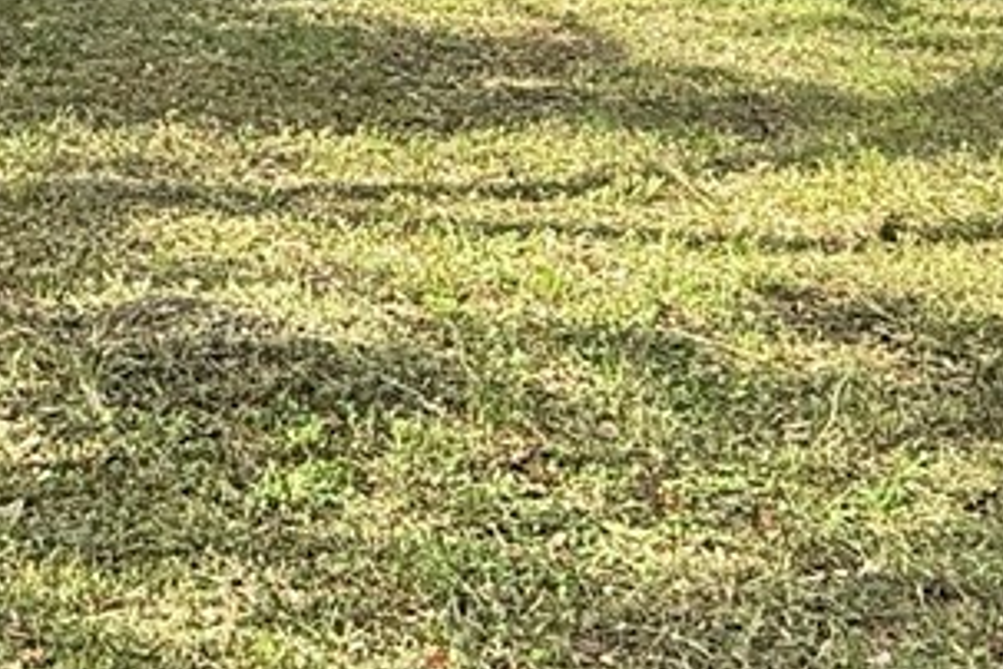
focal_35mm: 77
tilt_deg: -1.3
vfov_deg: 16.4
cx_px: 33
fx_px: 2145
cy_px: -278
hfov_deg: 25.2
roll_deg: +0.1
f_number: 2.2
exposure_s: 1/298
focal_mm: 2.22
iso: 64
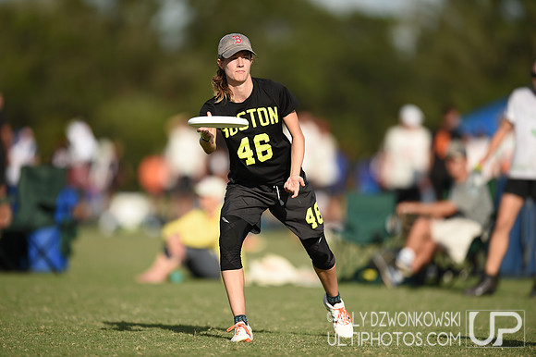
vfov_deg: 3.4
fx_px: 5952
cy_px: 178
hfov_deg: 5.2
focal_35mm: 400
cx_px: 268
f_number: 2.8
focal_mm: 400
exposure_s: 1/3200
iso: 125
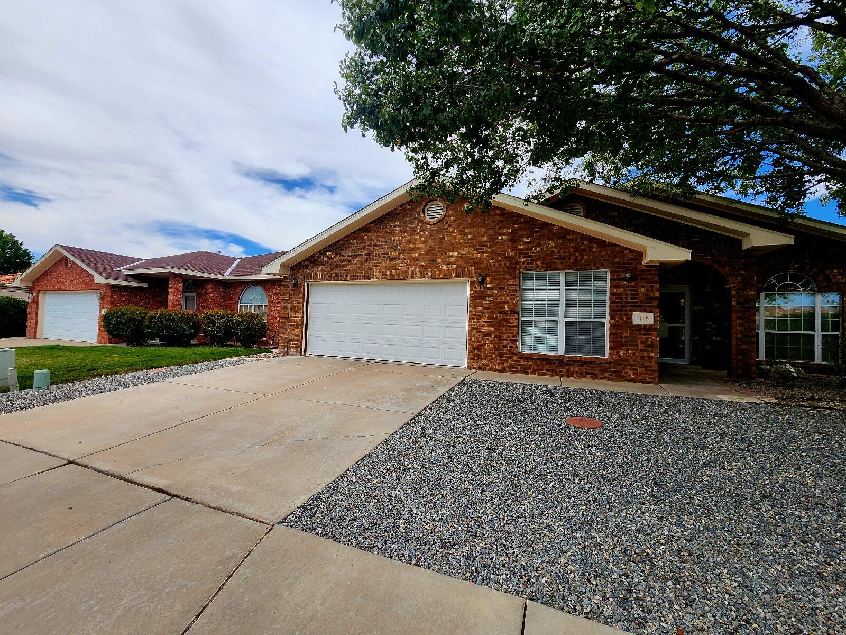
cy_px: 318
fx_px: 318
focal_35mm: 13
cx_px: 423
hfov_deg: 106.2
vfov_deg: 89.9
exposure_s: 1/2000
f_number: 2.2
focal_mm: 2.2
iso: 50
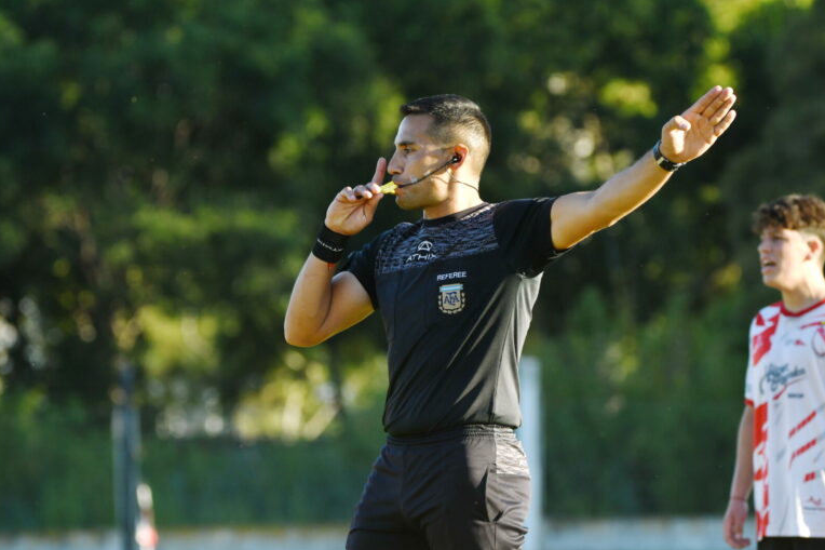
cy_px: 276
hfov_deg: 5.7
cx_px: 411
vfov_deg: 3.8
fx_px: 8294
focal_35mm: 362
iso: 200
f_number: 5.3
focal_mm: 240
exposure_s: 1/640
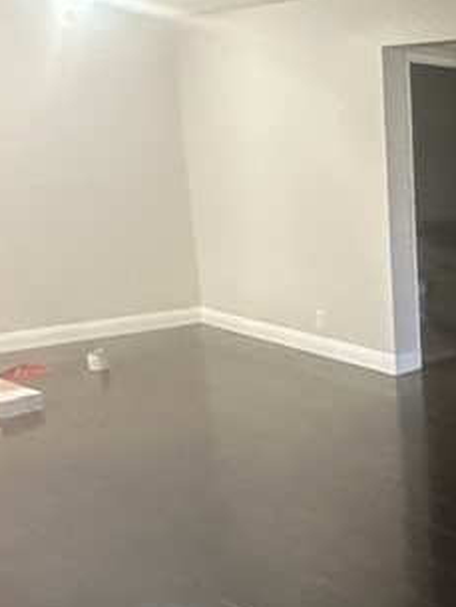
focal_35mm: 47
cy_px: 332
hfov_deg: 25.0
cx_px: 651
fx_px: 825
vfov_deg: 40.4
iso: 640
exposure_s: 1/60
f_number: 2.2
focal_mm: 2.22
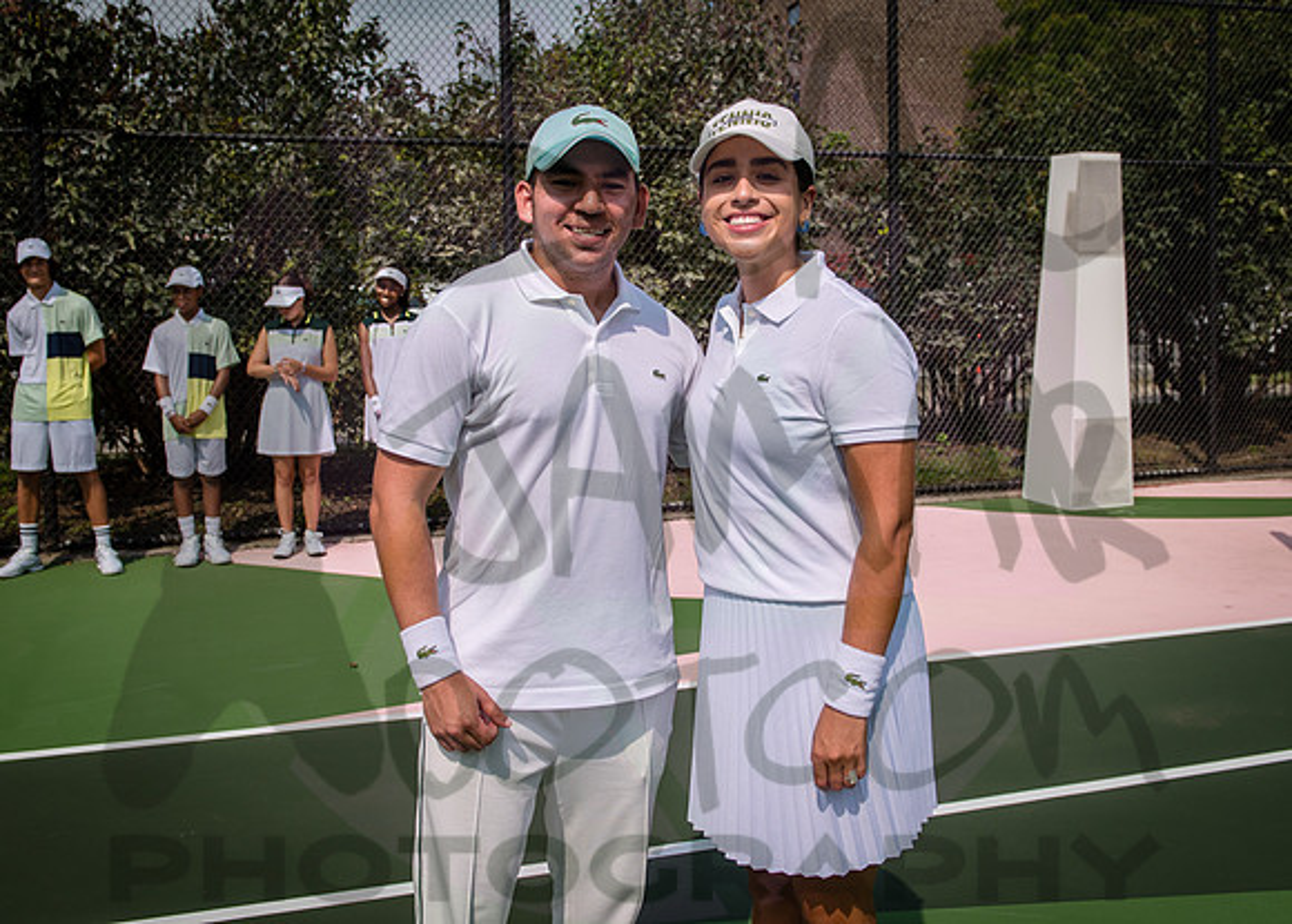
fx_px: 1323
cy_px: 408
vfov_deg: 38.5
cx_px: 655
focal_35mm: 36
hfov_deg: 52.1
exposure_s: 1/4000
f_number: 4
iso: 100
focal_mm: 29
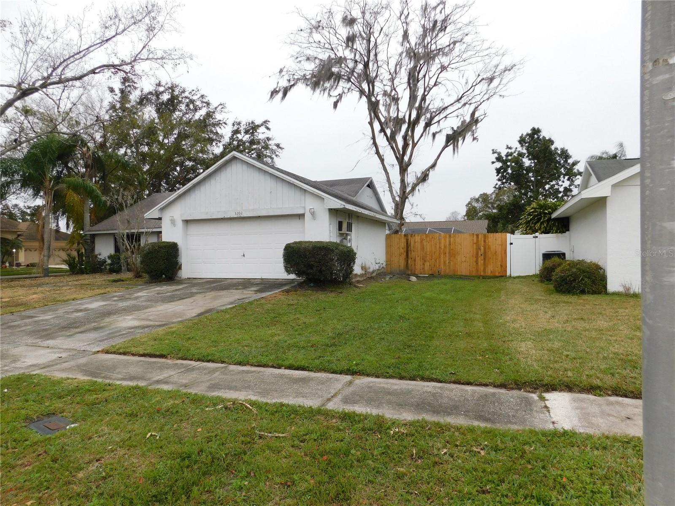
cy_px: 253
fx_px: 448
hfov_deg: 73.9
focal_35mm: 23
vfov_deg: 58.9
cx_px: 338
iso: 125
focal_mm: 4
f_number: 3
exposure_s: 1/200
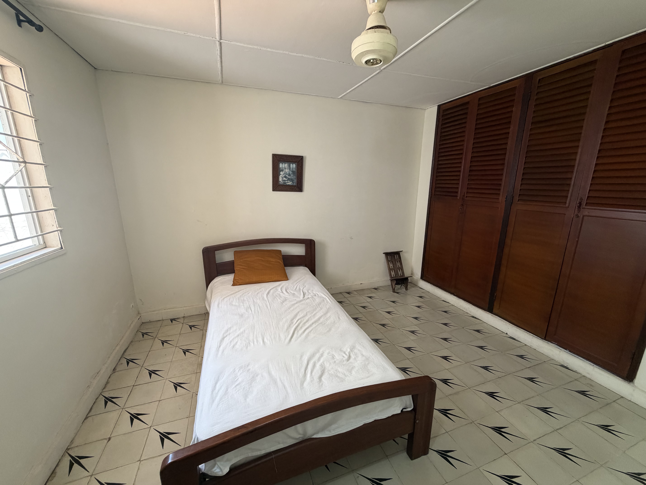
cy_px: 242
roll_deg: +0.4
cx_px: 323
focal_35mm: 14
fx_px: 261
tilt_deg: -13.0
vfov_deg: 85.7
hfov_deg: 102.1
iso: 320
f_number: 2.2
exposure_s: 1/120
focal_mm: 2.22
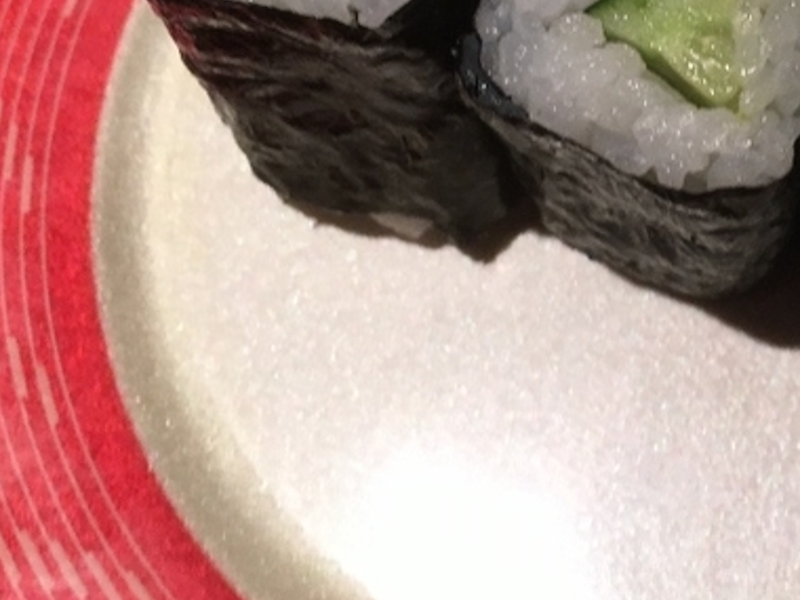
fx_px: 1410
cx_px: 766
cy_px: -8
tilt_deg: -60.1
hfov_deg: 29.9
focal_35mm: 61
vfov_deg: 23.0
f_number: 2.2
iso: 40
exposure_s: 1/30
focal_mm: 4.15
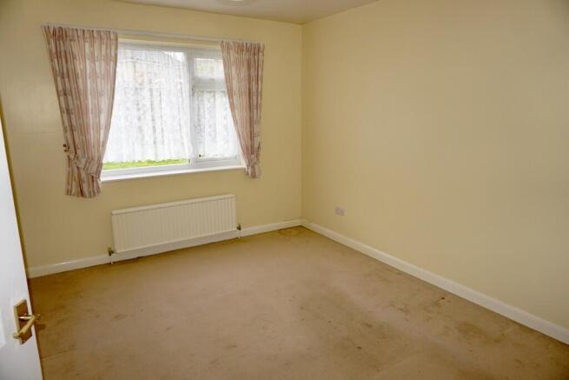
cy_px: 190
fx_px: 379
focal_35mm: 24
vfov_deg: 53.2
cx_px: 284
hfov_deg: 73.7
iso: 320
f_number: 4
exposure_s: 1/60
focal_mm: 16
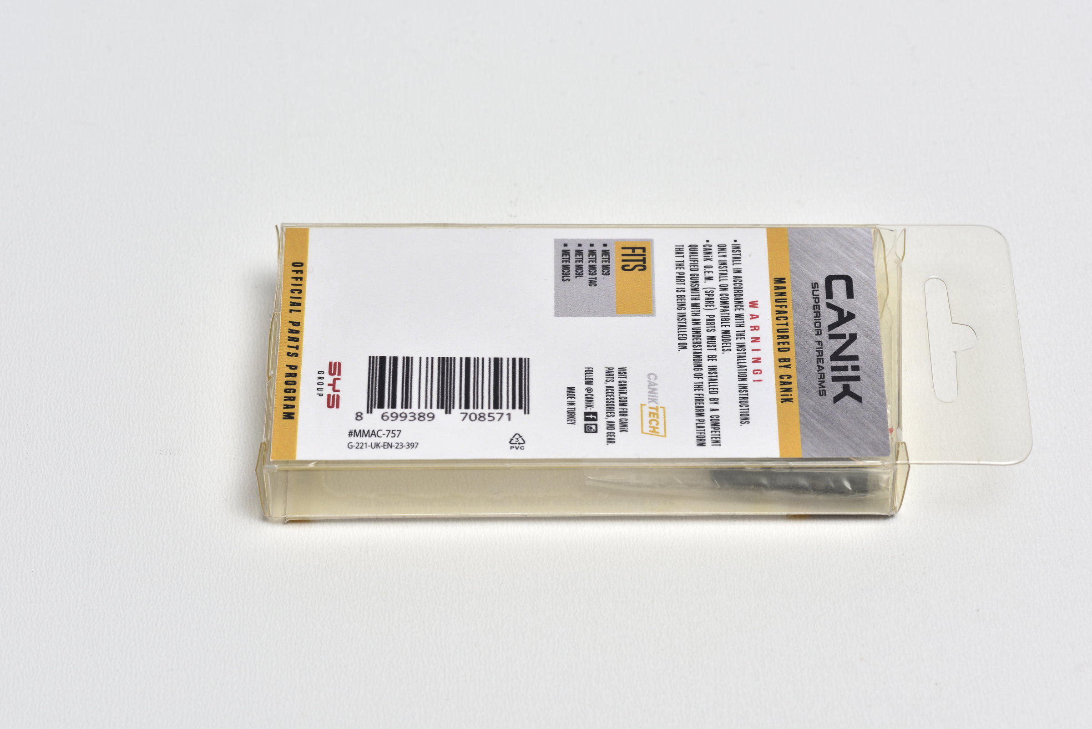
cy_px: 364
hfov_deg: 19.4
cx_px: 546
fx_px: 3186
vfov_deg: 13.1
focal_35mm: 105
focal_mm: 105
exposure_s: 1/125
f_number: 11
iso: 200
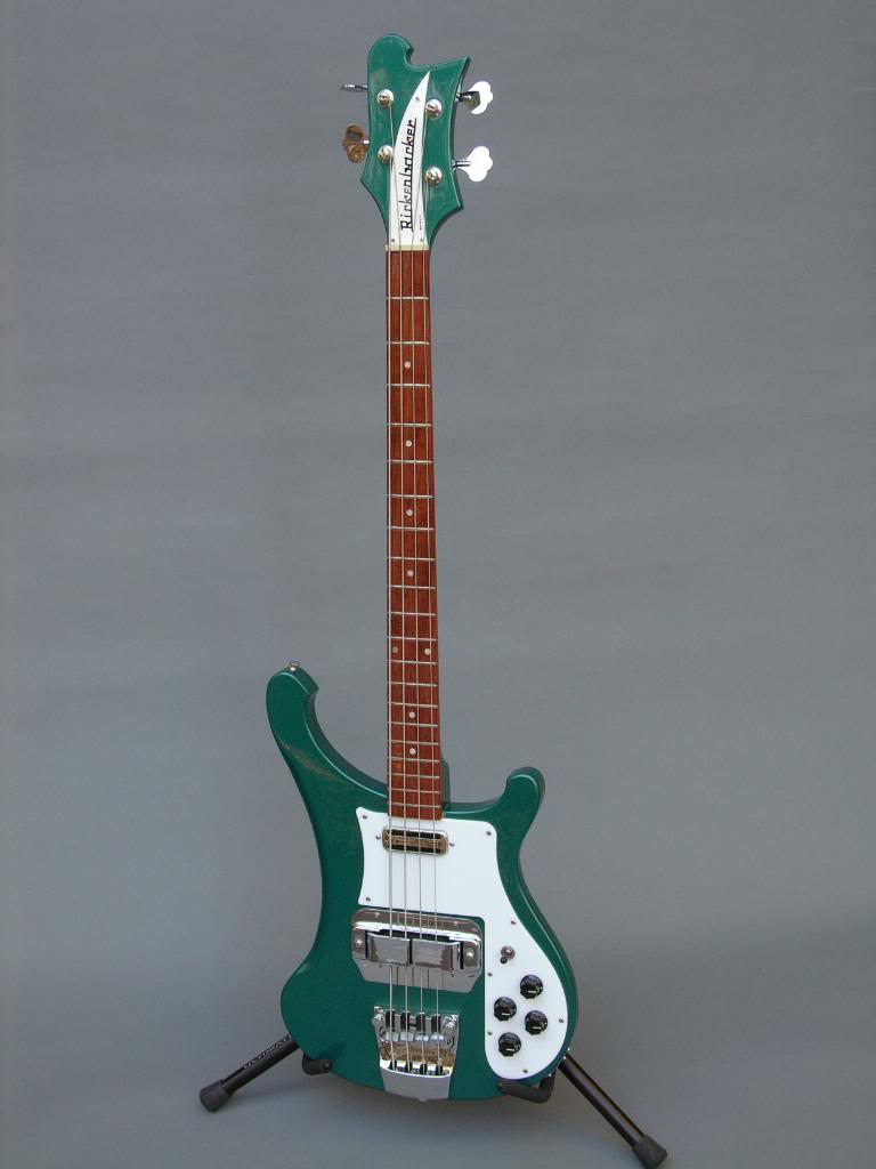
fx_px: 1822
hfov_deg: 27.0
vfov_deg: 35.5
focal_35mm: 54
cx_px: 438
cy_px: 584
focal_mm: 13.7
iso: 100
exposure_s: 1/24
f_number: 5.5
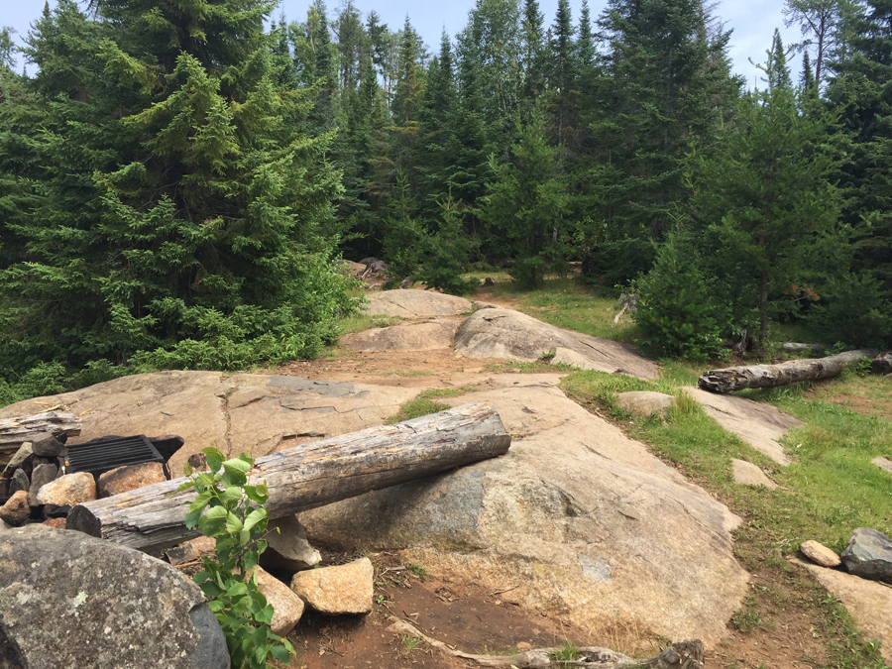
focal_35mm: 29
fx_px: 747
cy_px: 334
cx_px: 446
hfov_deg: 61.7
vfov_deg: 48.2
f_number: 2.2
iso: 32
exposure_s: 1/964
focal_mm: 4.15
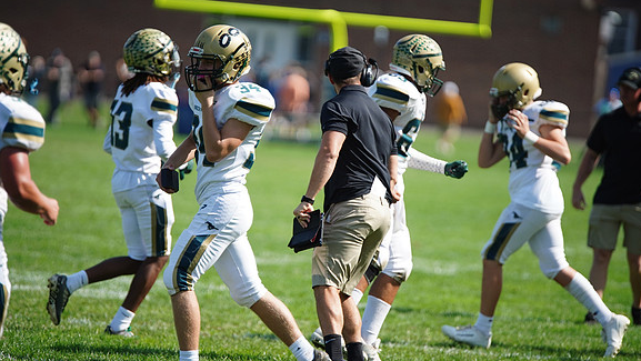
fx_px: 5373
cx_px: 321
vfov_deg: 3.8
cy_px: 159
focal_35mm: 316
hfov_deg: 6.8
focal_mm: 300
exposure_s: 1/3200
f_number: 2.8
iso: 400
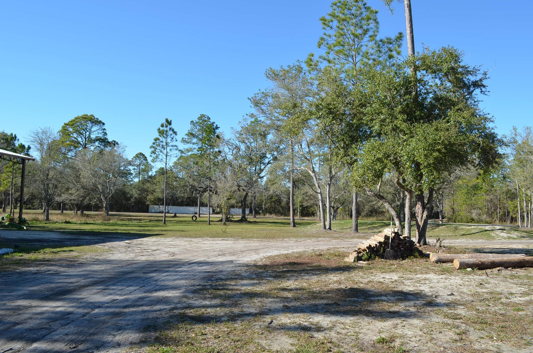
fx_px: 399
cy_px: 176
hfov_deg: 67.5
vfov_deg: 47.7
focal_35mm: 27
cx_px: 266
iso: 180
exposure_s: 1/250
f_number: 8
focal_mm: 18
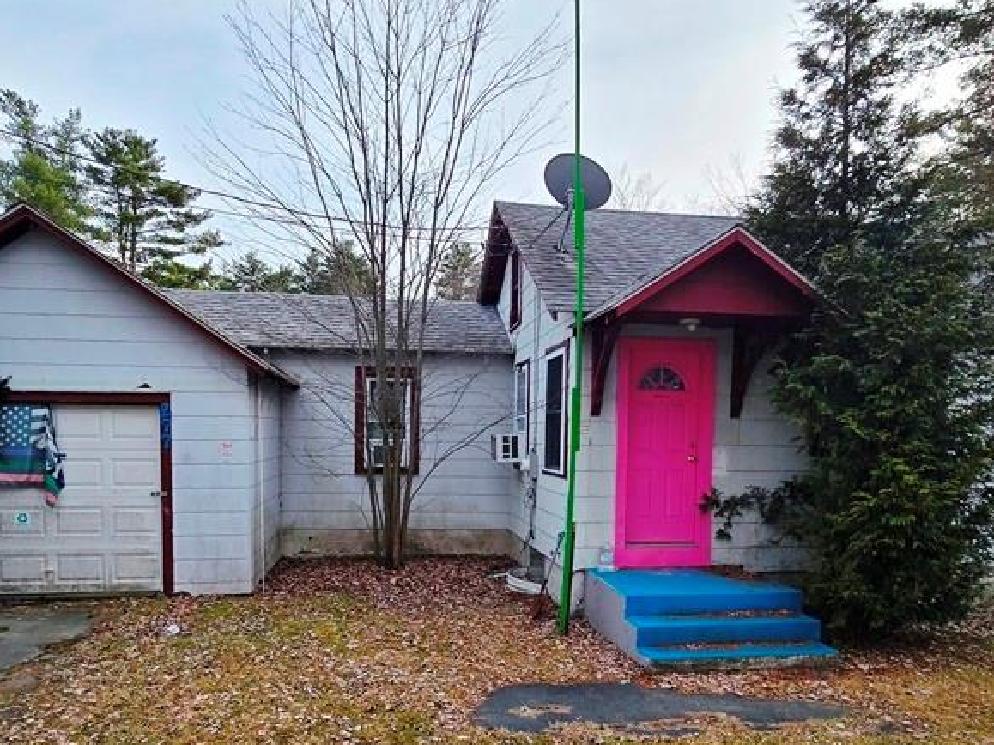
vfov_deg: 58.1
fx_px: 660
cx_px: 479
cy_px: 469
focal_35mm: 23
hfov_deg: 73.9
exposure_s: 1/1542
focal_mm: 2.2
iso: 50
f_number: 2.2
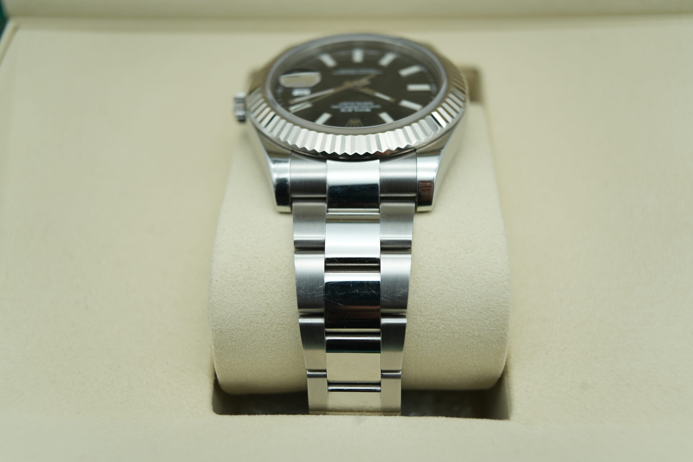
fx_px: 674
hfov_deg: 54.4
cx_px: 346
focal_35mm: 35
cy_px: 231
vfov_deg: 37.9
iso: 400
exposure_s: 1/250
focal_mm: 35
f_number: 5
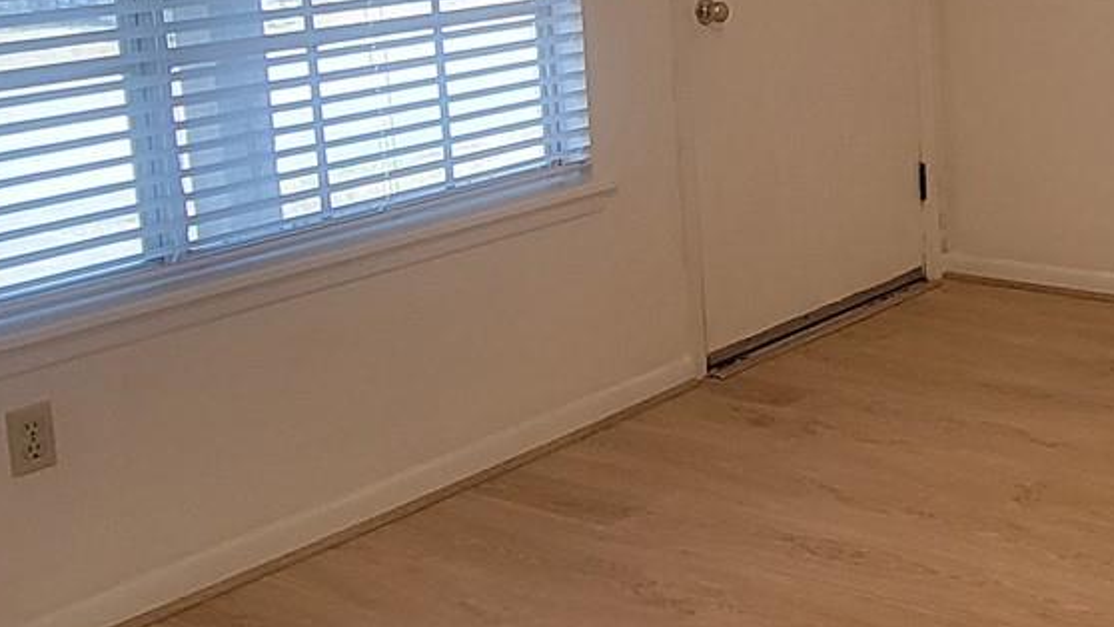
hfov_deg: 34.9
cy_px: 38
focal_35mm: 52
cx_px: 1190
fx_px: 1536
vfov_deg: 22.4
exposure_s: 1/60
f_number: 2.2
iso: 160
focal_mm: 2.2
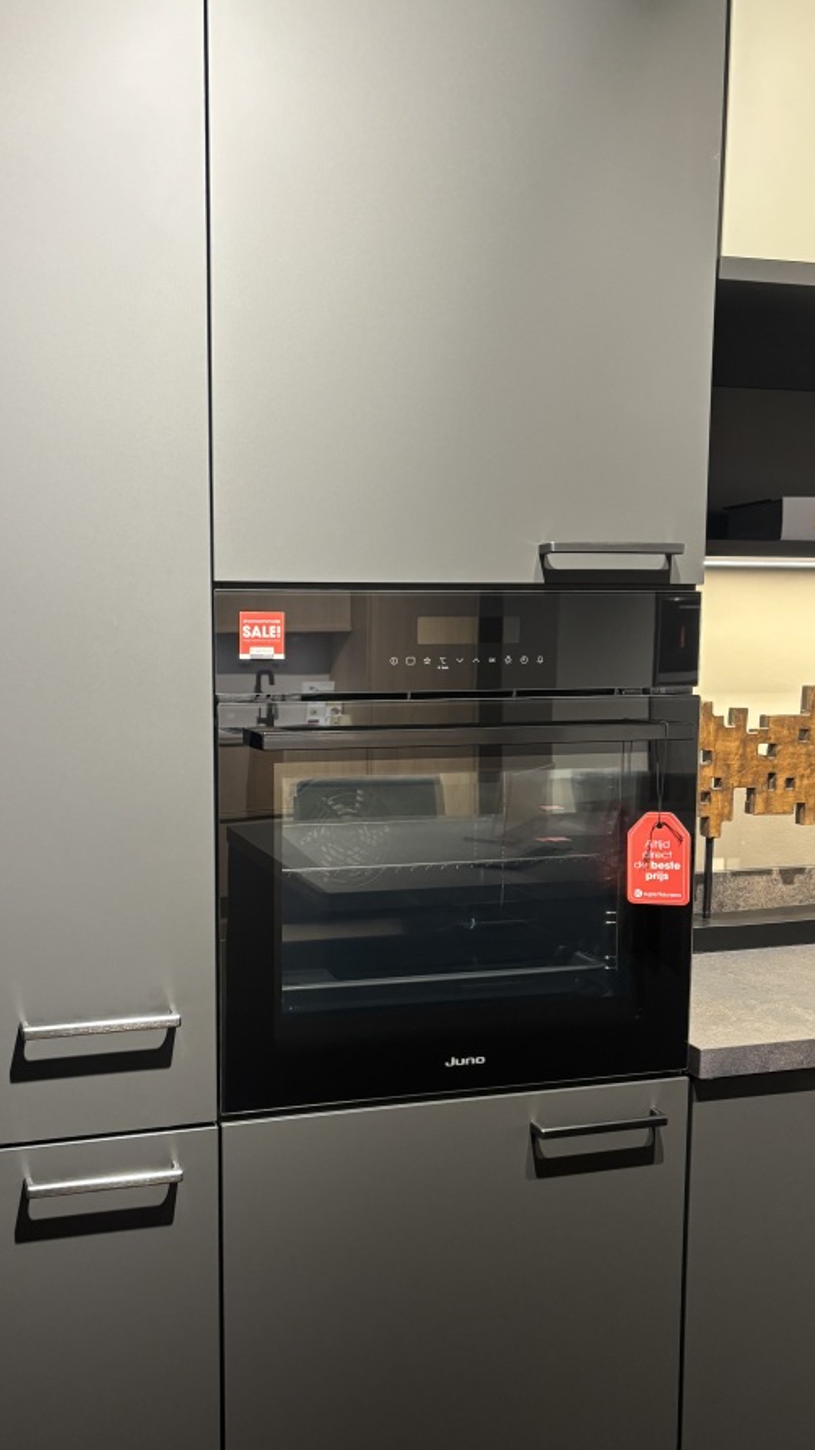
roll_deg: -0.3
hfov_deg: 34.5
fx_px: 1306
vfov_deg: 57.9
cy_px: 808
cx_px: 303
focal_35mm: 34
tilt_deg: -5.8
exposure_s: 1/58
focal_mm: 5.96
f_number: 1.6
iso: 160
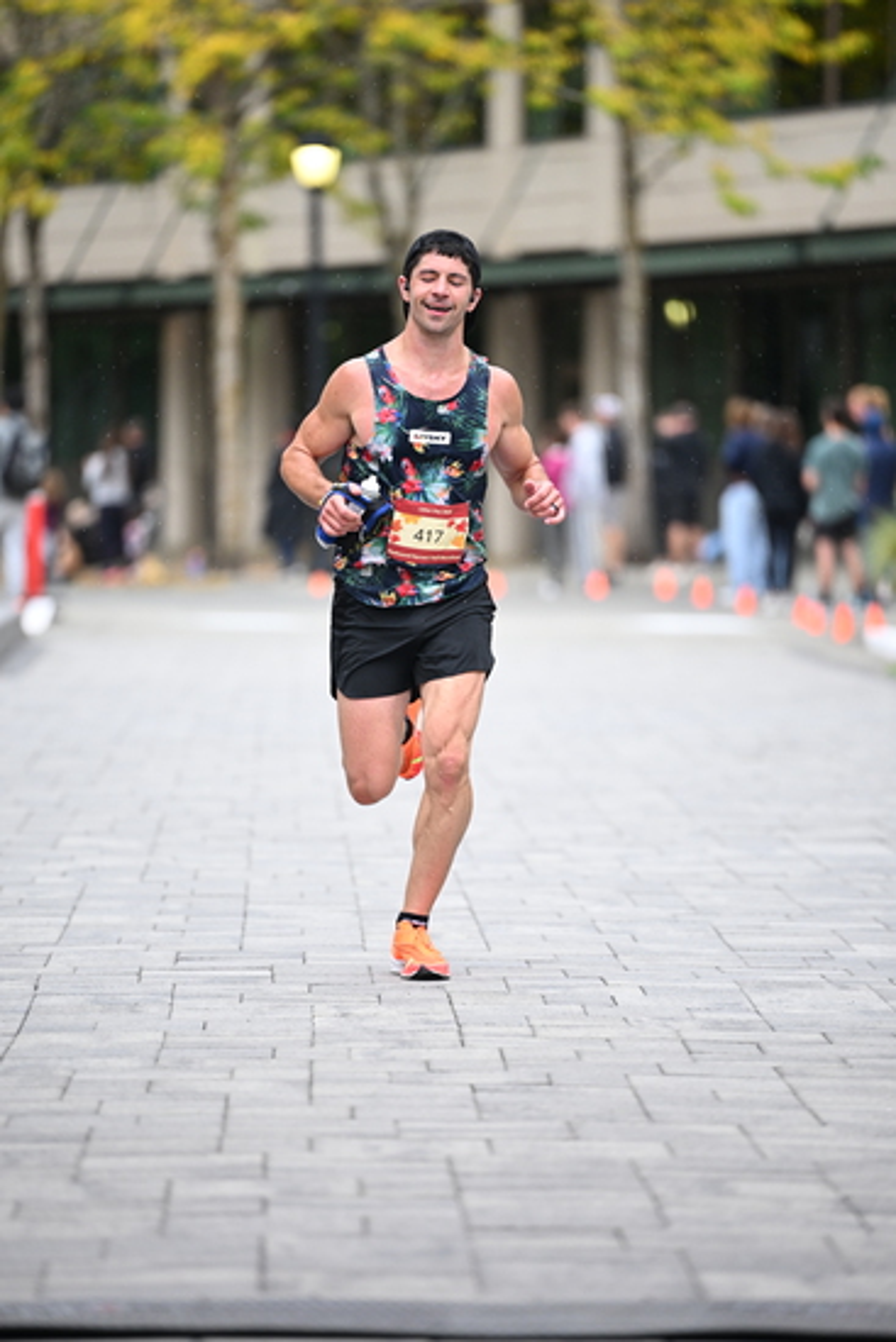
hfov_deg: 6.9
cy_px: 671
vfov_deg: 10.3
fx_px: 7461
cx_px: 448
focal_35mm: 200
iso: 1250
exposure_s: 1/1250
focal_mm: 200
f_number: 2.8
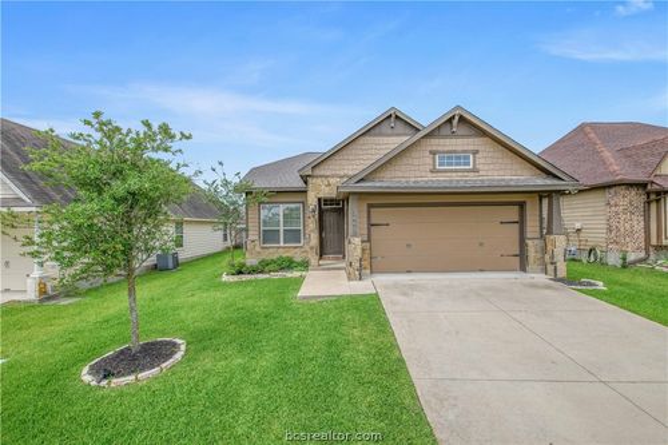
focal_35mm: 15
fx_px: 278
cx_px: 334
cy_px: 222
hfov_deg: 100.4
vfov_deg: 77.3
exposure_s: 1/500
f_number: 7.1
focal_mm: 15
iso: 100
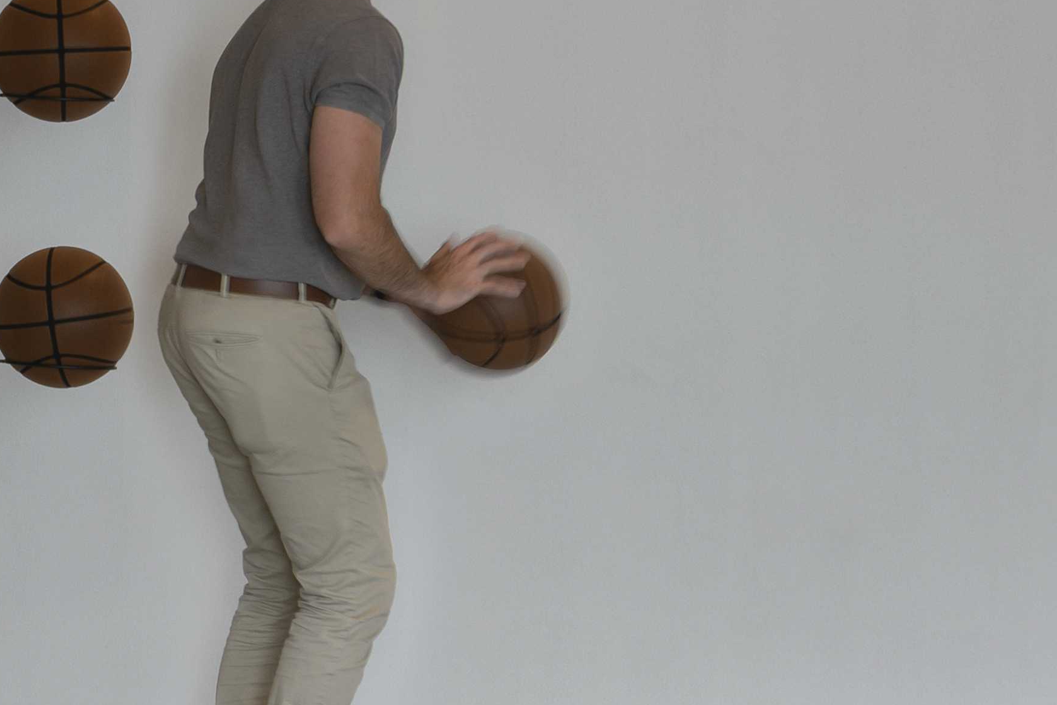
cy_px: -9
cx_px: 70
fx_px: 5549
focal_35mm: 189
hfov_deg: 10.8
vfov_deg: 7.2
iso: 100
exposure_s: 1/4
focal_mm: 40
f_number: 8
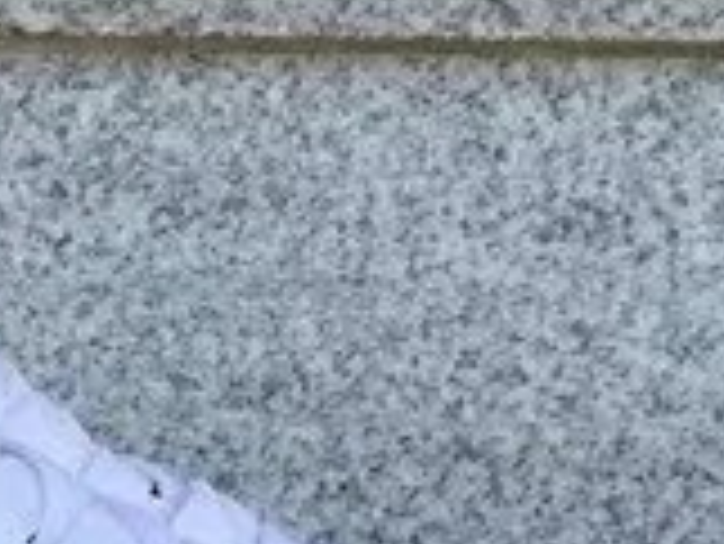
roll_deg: -0.1
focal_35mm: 173
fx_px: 3621
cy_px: 1162
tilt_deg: -13.9
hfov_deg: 11.2
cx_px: -130
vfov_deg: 8.1
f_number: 2.4
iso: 25
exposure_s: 1/231
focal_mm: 3.3
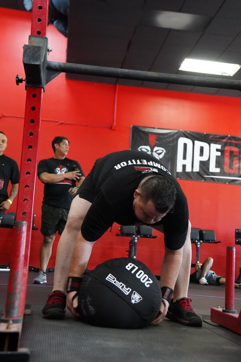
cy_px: 181
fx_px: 482
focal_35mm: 48
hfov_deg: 28.1
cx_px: 120
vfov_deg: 41.1
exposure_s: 1/200
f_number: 4
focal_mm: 32
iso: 8000
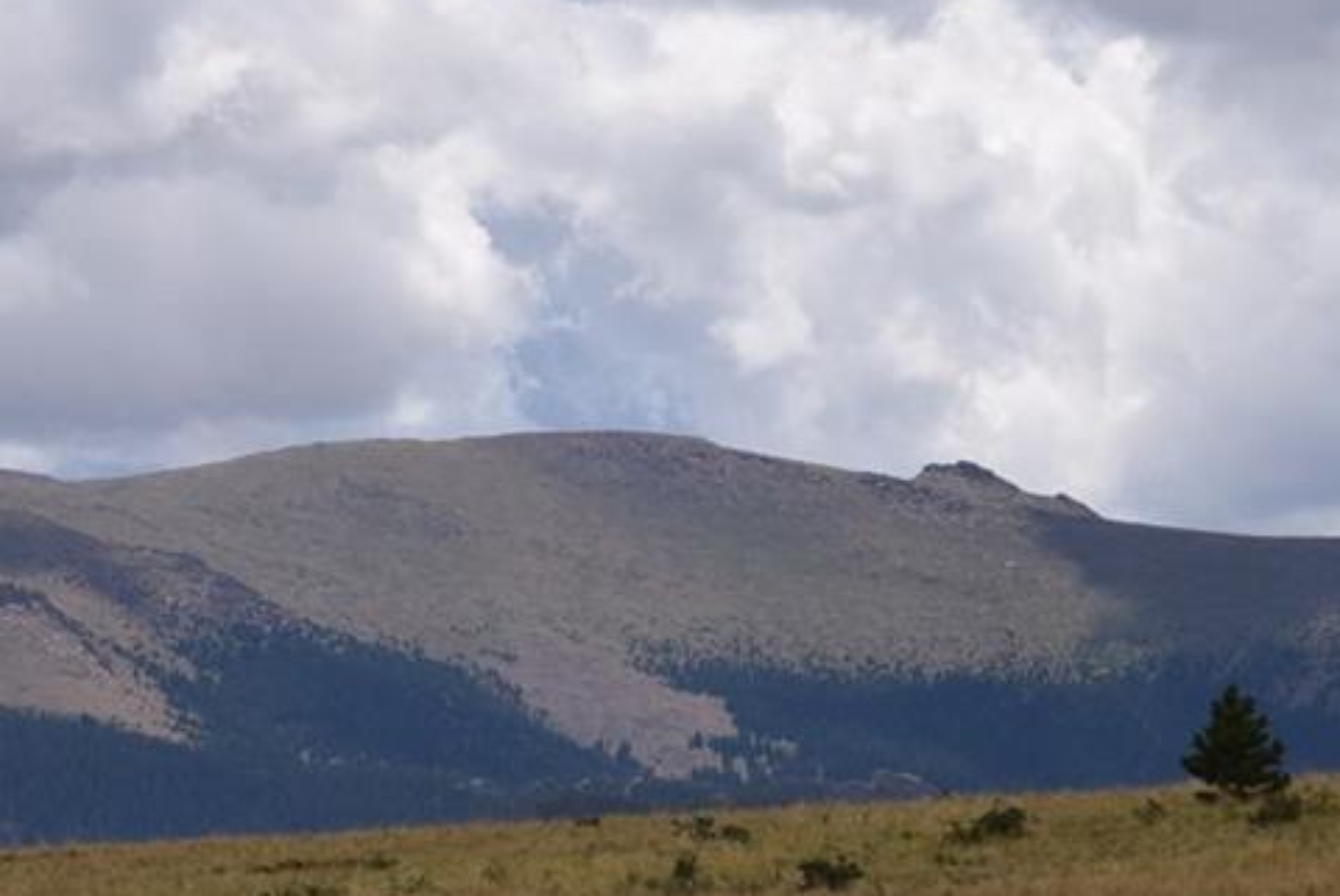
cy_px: -42
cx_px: 445
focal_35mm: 278
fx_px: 10345
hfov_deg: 7.4
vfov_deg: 4.9
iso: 200
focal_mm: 55
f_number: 11
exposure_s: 1/500
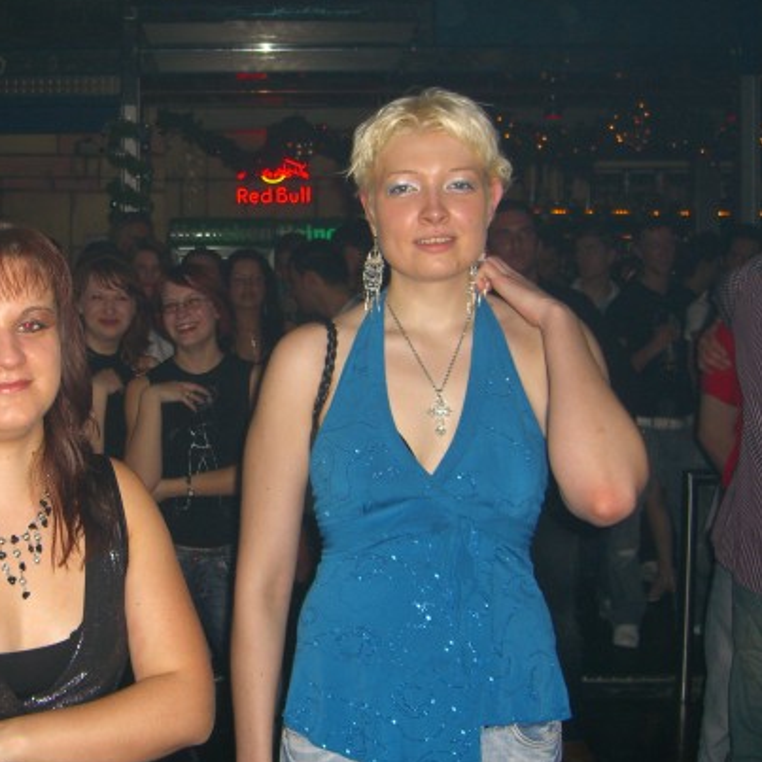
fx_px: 1245
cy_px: 352
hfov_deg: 33.4
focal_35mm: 50
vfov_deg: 34.0
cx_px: 199
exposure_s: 1/60
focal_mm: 7.9
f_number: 2.8
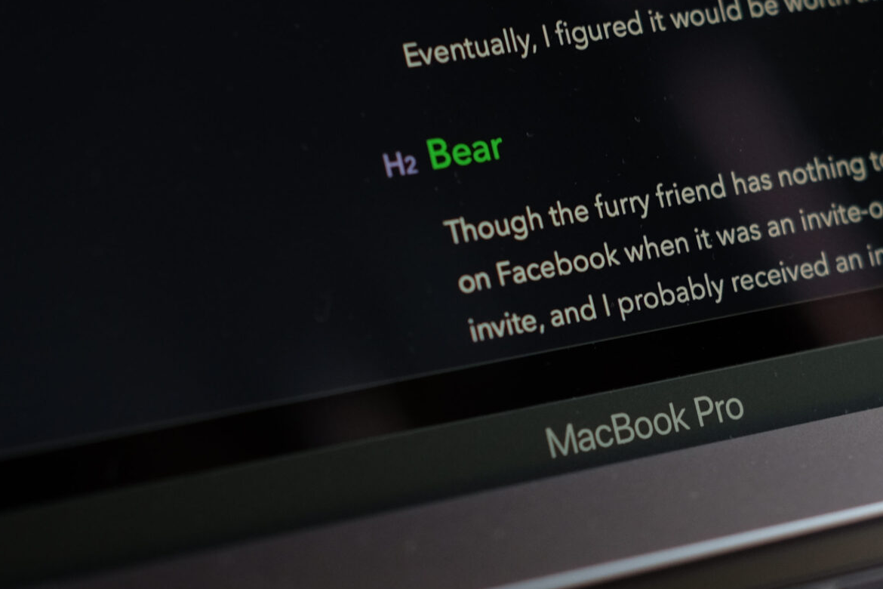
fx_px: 2845
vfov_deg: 11.8
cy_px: 429
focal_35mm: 116
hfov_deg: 17.5
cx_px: 668
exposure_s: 1/50
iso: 400
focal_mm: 35
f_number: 2.5
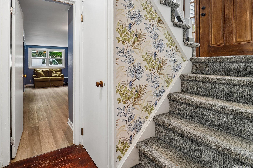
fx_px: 126
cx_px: 103
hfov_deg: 89.0
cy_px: 63
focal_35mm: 18
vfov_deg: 66.4
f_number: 8
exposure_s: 1/8
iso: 400
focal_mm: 14
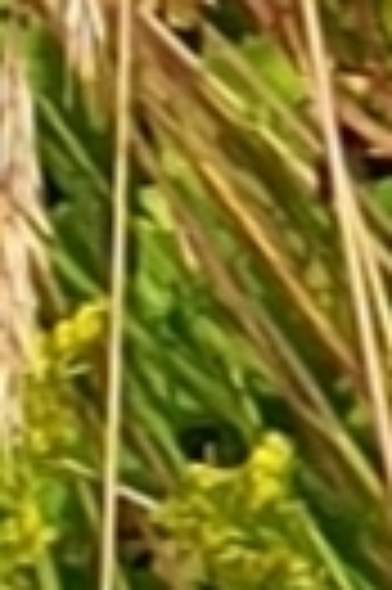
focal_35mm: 132
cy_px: -667
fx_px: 2162
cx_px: 944
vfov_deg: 13.0
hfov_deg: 9.3
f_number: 2.4
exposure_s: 1/1927
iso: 50
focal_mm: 4.3
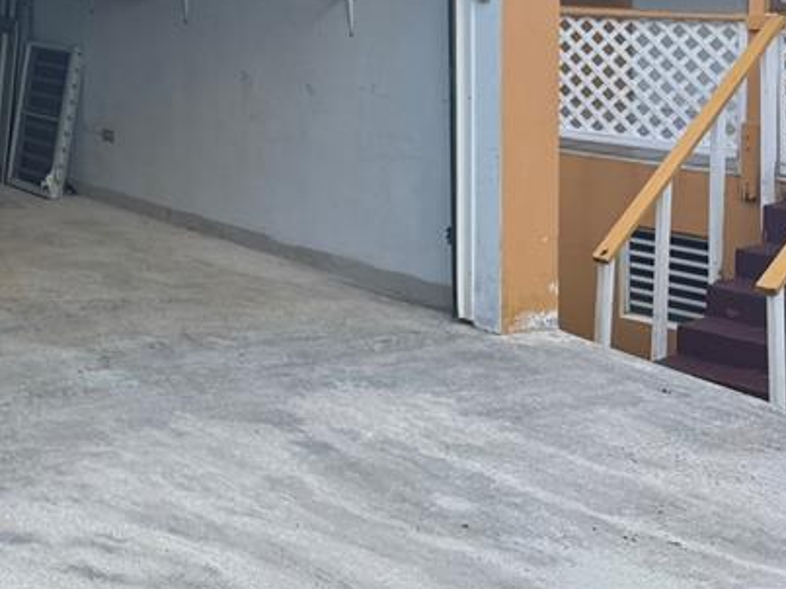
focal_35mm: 61
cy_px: -41
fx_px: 1385
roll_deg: +0.3
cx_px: -203
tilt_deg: -1.5
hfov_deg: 27.2
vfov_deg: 22.8
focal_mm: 6.76
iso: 64
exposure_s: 1/230
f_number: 1.78
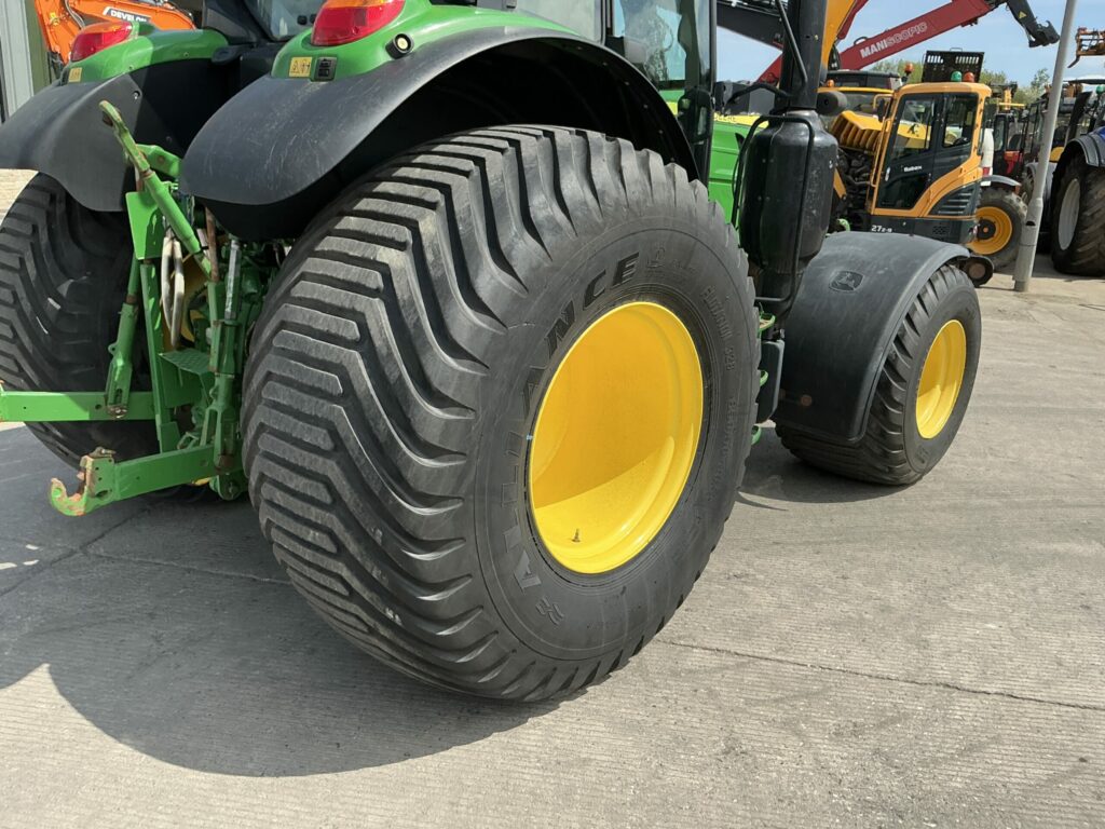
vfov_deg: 49.7
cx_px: 552
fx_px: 894
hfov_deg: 63.4
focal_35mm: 28
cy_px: 414
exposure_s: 1/1377
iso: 25
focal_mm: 3
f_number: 1.8
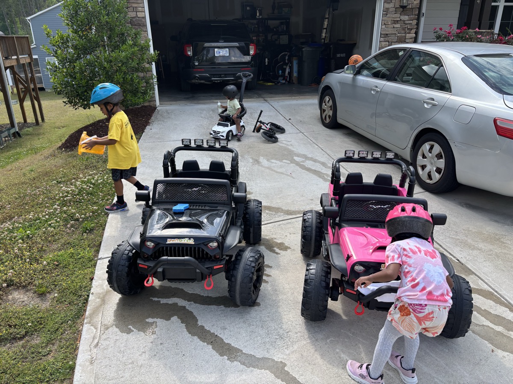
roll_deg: +0.1
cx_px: 256
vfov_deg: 53.1
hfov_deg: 67.3
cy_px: 192
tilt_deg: -22.8
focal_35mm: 26
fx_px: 385
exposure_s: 1/1399
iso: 50
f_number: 1.6
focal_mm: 5.96
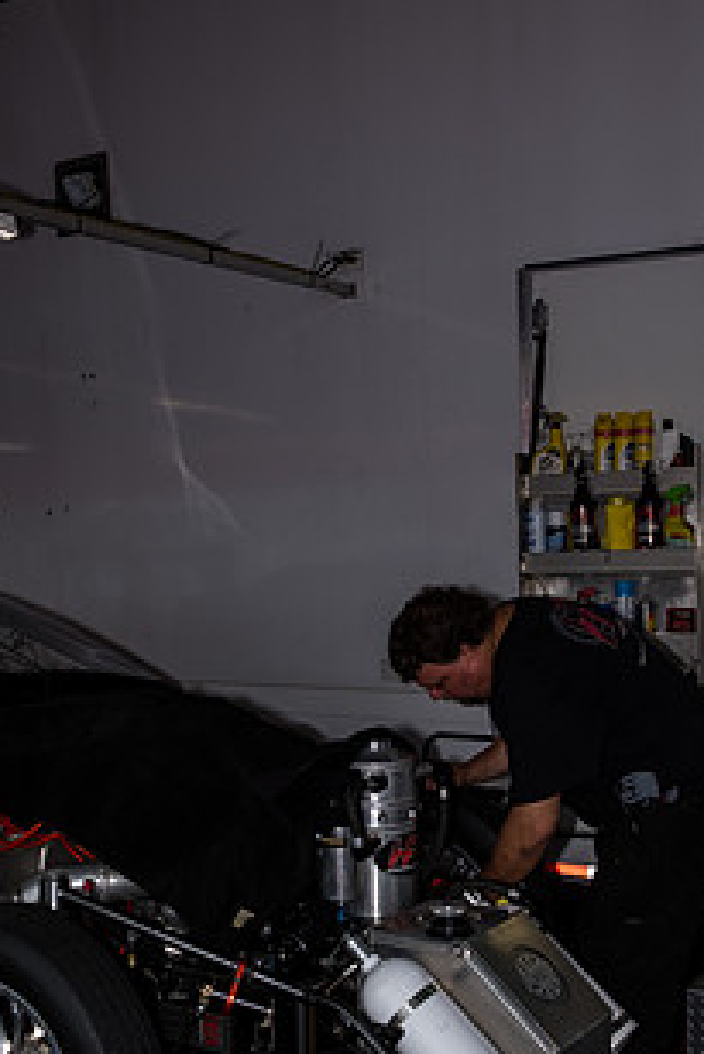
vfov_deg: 47.0
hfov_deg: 32.5
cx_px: 446
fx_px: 1201
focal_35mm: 41
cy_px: 656
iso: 400
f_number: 9
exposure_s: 1/200
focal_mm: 18.8
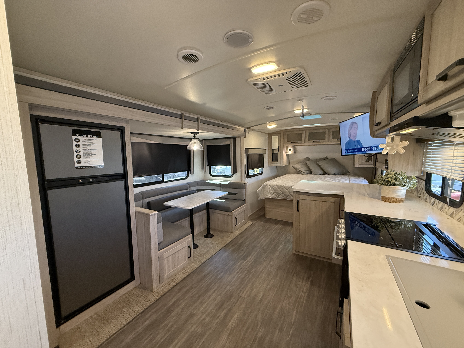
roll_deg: +0.6
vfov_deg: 85.7
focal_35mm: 14
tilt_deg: -5.0
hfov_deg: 102.1
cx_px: 232
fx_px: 188
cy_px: 174
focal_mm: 2.22
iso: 400
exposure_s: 1/80
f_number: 2.2
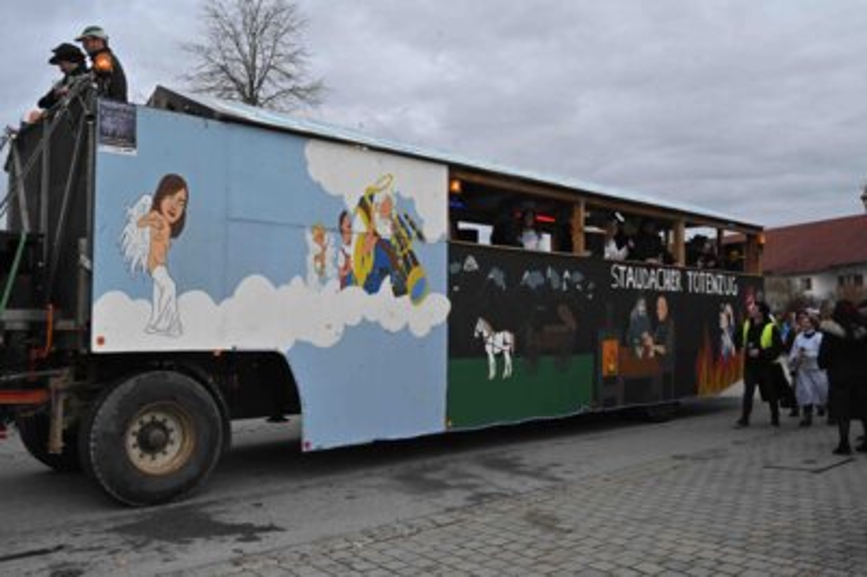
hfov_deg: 58.0
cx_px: 434
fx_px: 782
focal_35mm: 32
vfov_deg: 40.5
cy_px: 288
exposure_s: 1/1000
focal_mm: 32.5
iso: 2500
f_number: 16
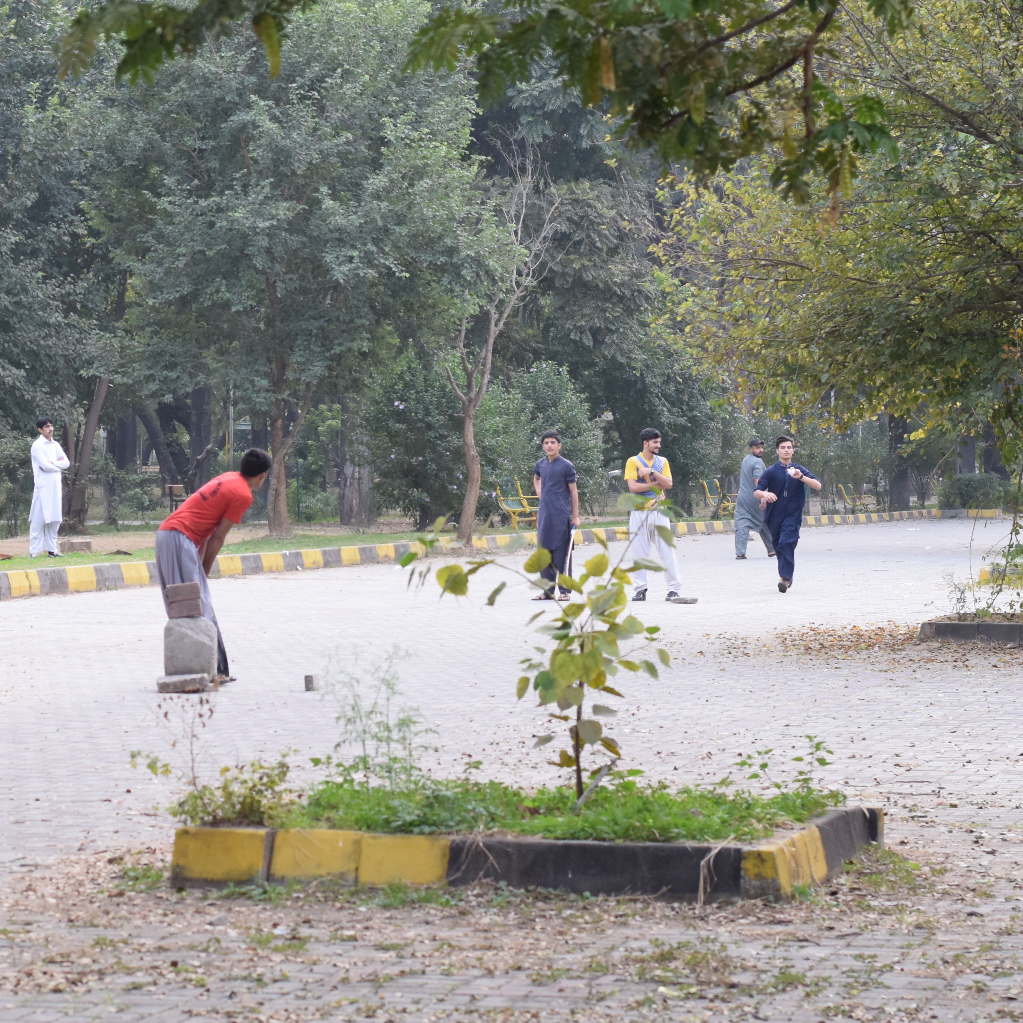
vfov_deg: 13.1
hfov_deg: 13.1
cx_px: 257
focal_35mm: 133
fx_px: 4447
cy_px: 386
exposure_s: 1/125
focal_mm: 50
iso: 800
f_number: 5.6
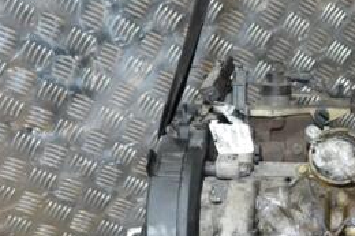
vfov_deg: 16.1
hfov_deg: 23.2
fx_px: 818
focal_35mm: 83
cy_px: 241
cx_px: 381
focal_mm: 24
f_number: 7.1
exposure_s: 1/60
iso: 3200
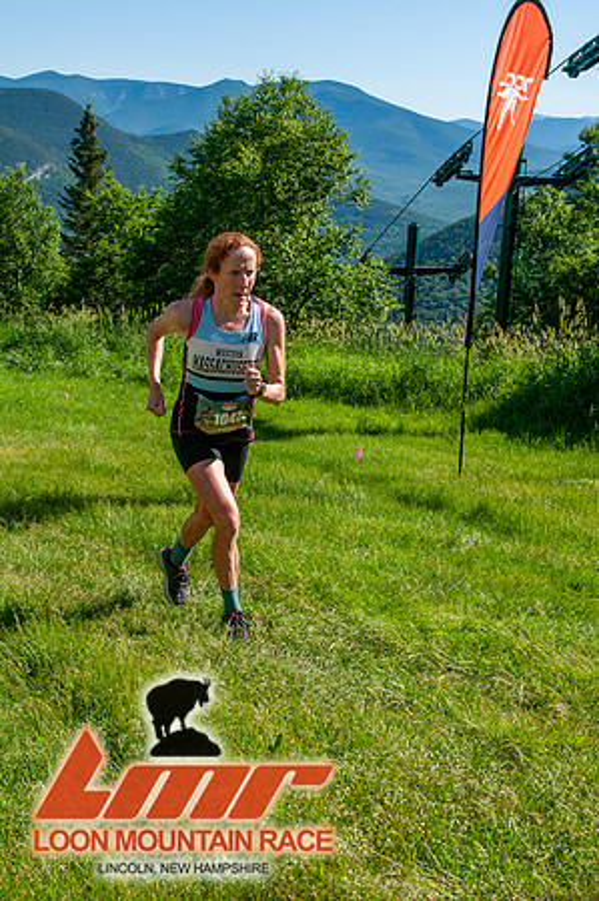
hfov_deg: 26.4
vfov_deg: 38.9
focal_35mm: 51
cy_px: 450
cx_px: 300
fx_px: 1276
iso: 200
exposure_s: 1/400
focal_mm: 34
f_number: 8
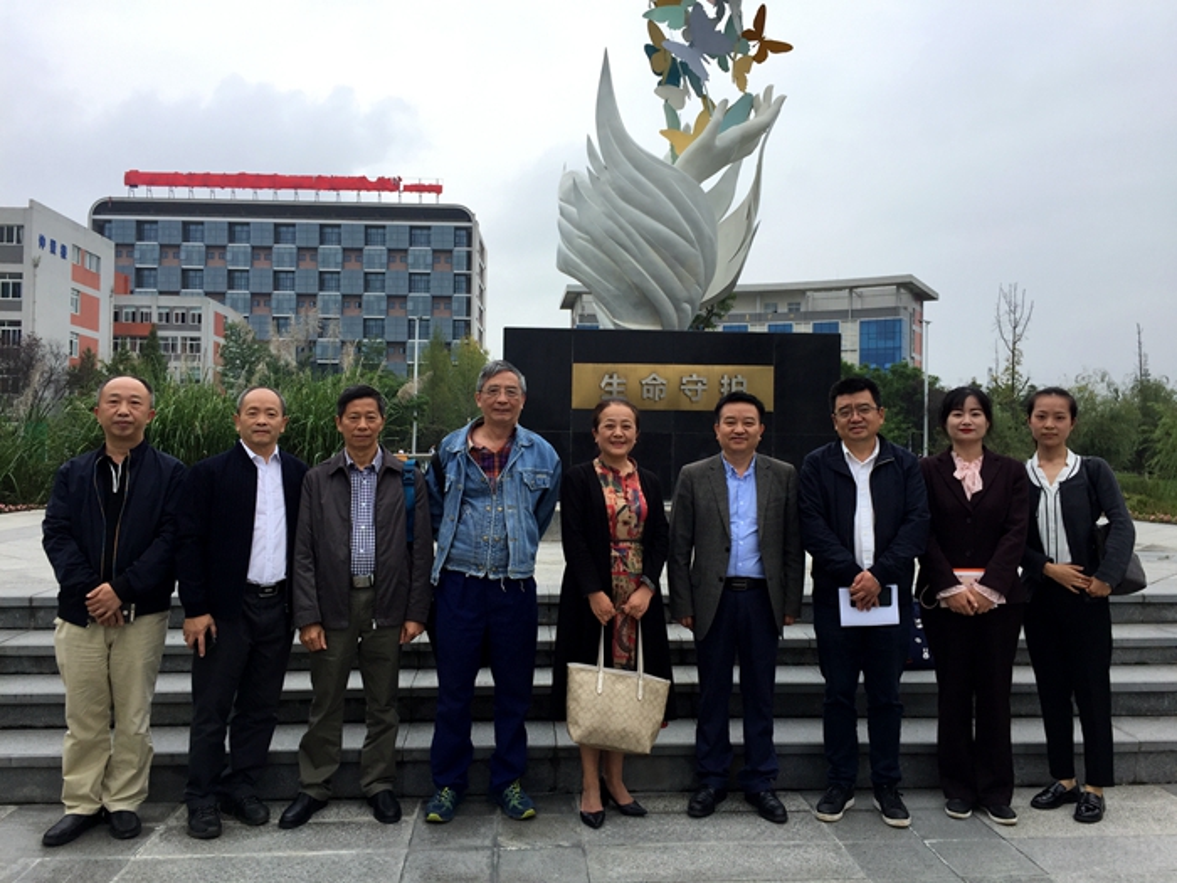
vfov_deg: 48.2
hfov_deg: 61.7
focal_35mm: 29
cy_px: 442
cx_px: 588
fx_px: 986
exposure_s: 1/964
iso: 32
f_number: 2.2
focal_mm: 4.15
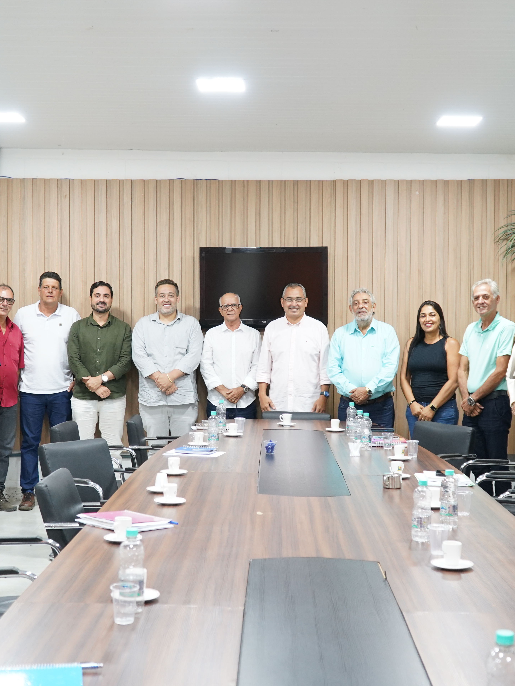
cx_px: 240
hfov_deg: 27.0
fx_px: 1071
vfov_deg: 35.5
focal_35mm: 54
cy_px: 355
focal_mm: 36
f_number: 4
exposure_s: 1/40
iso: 2000
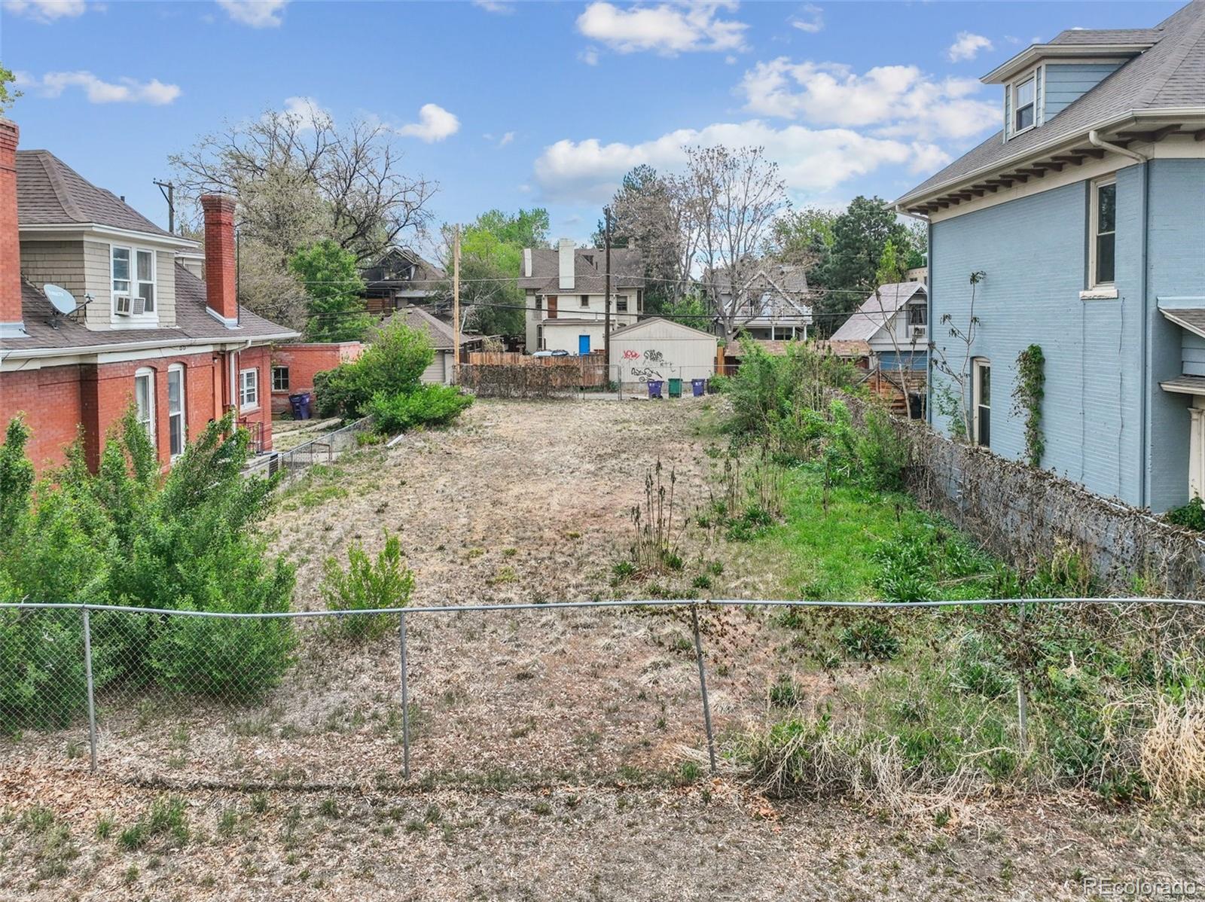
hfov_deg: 71.6
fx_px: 835
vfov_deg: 56.8
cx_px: 602
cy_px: 451
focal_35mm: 24
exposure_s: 1/2000
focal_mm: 12.3
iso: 420
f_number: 2.8
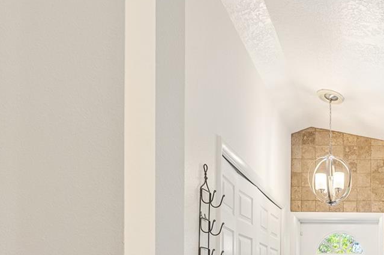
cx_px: 400
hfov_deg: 41.0
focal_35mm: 40
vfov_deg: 29.1
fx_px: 426
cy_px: 302
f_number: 8
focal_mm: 16
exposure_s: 1/30
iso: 400
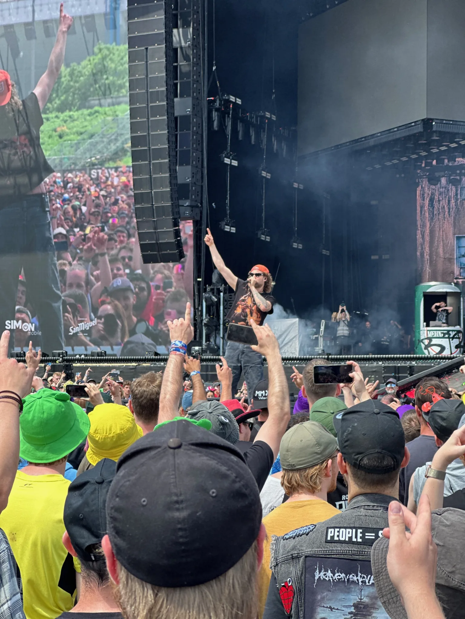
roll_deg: -0.8
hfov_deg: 19.1
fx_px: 1379
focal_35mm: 77
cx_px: 232
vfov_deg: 25.3
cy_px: 310
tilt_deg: +2.6
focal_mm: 9
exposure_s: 1/121
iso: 25
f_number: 2.8
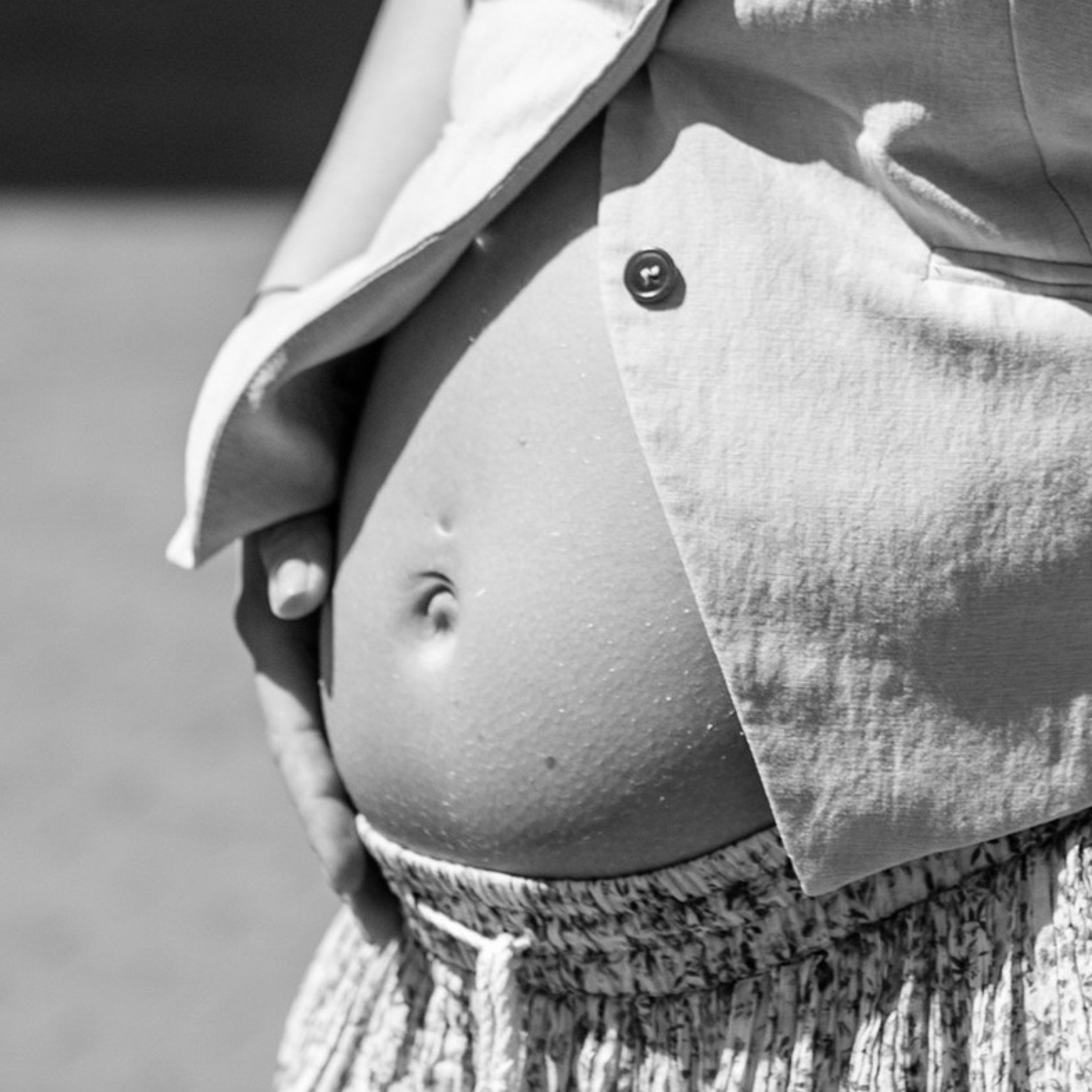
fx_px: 7388
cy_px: -372
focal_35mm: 207
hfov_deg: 8.4
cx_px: 1084
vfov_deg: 8.3
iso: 160
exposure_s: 1/4000
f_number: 2.5
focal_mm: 50
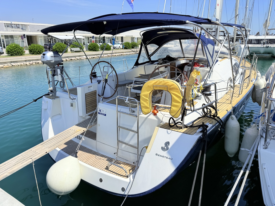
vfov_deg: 56.8
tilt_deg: -17.7
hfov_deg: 71.6
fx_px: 191
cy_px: 103
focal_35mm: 24
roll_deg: +0.3
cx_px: 138
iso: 80
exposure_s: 1/7353
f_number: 1.78
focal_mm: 6.76
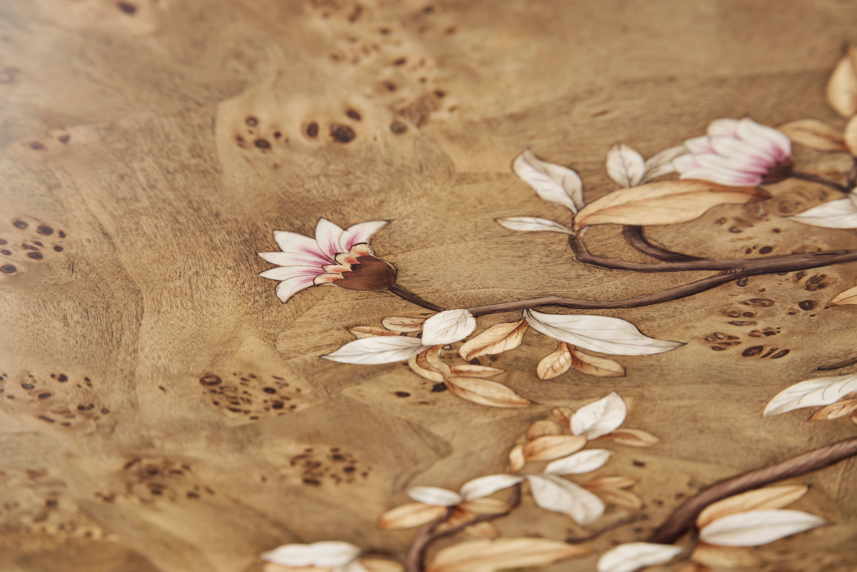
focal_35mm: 70
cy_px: 286
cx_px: 428
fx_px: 1666
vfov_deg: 19.5
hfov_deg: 28.8
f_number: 9
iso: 250
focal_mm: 70
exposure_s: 1/125
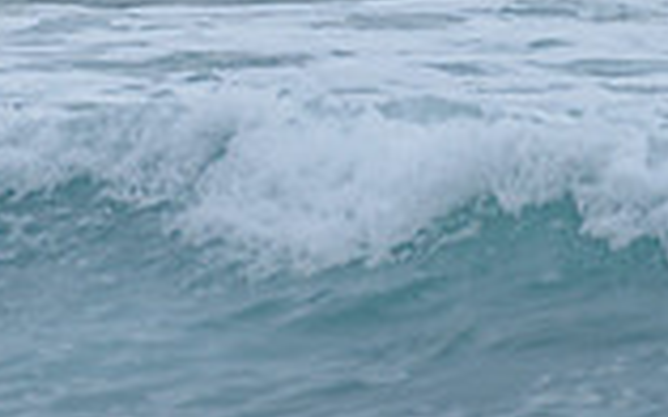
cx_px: 186
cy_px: -390
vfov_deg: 0.6
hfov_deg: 0.9
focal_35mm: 2312
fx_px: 42075
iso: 720
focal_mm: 500
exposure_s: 1/1250
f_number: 5.6
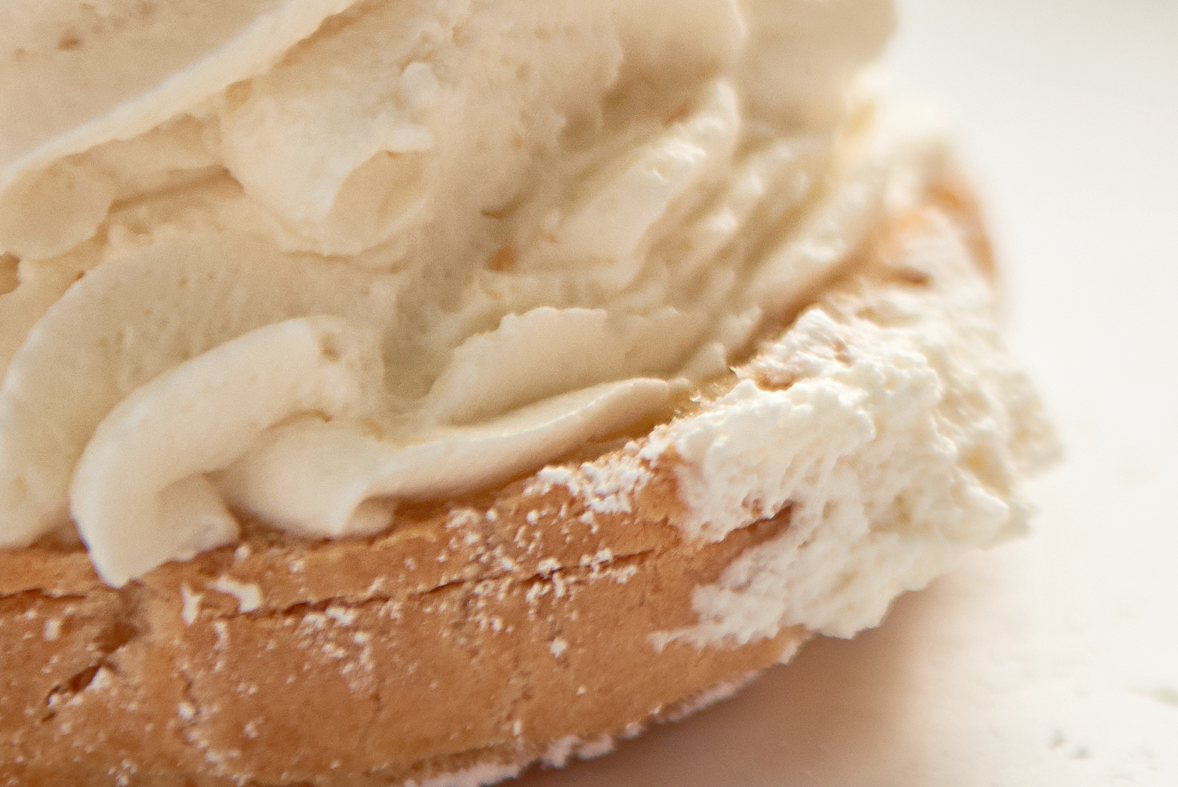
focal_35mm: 221
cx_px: 1296
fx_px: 7234
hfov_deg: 9.2
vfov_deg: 6.2
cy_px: -185
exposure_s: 1/800
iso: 200
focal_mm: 56
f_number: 2.8
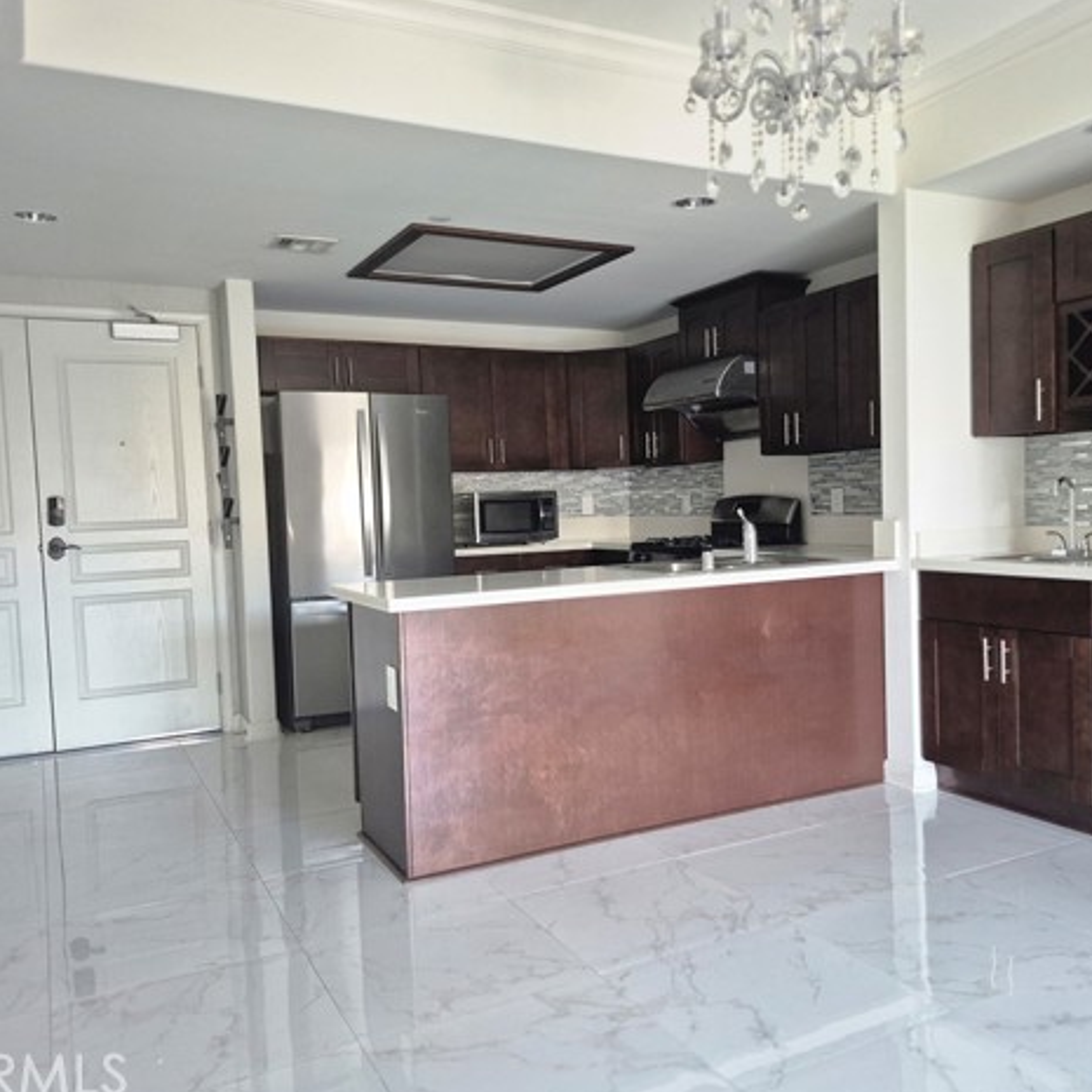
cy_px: 545
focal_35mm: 28
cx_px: 620
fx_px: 999
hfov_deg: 57.1
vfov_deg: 57.3
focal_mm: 5.4
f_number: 1.8
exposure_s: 1/120
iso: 500
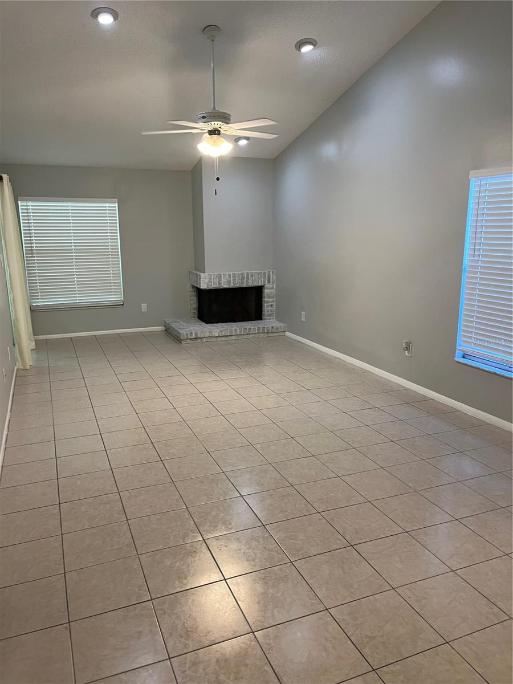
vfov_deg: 67.3
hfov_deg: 53.1
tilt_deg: -10.8
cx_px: 256
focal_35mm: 26
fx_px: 514
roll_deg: +1.6
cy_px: 342
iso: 100
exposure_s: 1/60
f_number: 1.6
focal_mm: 5.1
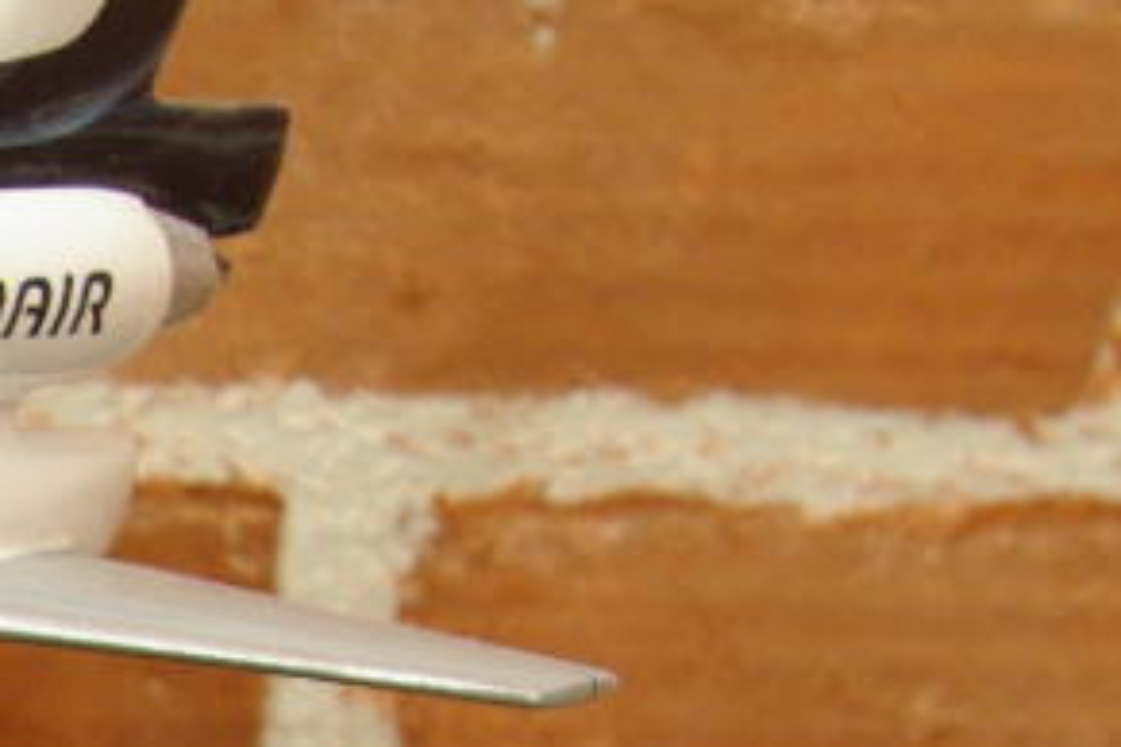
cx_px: -1202
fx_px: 7648
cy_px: 1355
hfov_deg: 8.0
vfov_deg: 5.5
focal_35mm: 246
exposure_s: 1/30
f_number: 5.6
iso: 800
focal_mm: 31
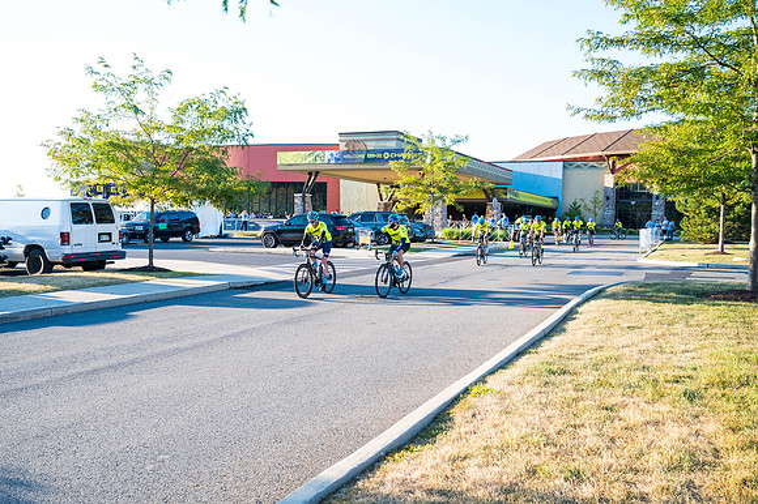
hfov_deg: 58.0
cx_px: 379
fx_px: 684
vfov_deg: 40.5
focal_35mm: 32
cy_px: 252
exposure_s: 1/250
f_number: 5.6
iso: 400
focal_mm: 32.5
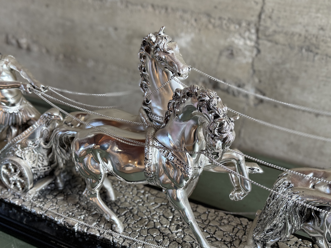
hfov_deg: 71.6
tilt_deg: -27.9
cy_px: 124
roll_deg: -2.7
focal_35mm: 24
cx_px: 166
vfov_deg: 56.8
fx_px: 230
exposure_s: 1/79
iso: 200
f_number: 1.78
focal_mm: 6.76
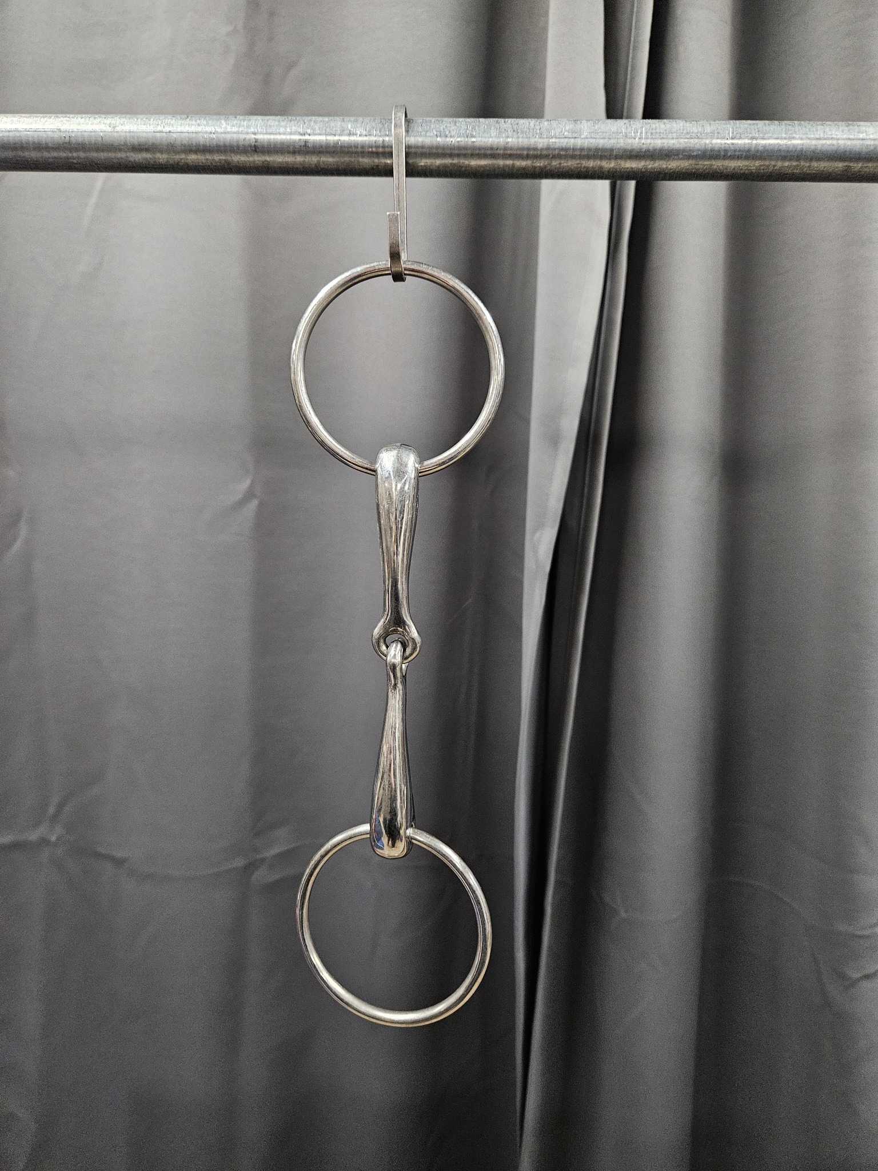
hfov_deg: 58.9
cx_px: 439
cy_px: 586
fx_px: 778
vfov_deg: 73.9
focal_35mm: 23
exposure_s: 1/142
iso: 500
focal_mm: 5.4
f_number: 1.8
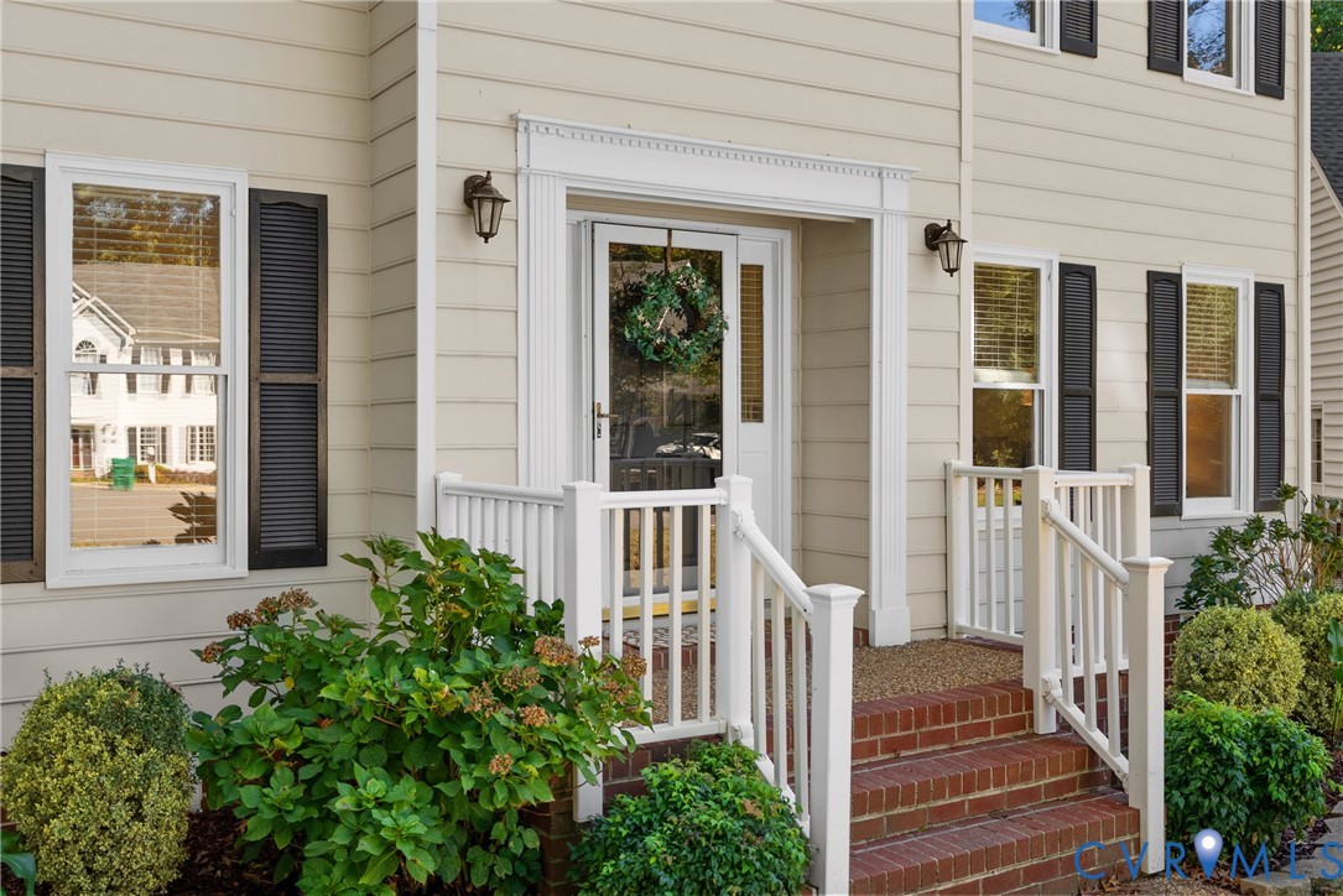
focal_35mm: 35
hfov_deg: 54.4
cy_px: 448
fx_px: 1306
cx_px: 672
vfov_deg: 37.9
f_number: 4
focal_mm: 35
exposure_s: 1/40
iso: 100
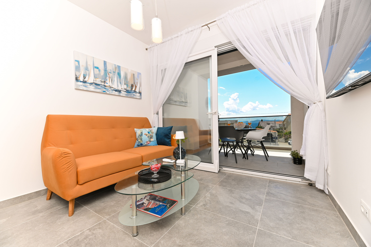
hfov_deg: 104.2
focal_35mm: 14
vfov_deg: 81.3
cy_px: 124
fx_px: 144
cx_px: 186
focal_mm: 14
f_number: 8
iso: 100
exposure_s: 1/200
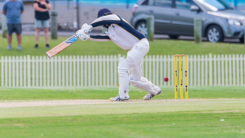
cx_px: 131
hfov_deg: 2.7
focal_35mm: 810
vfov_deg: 1.5
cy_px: 51
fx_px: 5262
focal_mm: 600
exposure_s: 1/1250
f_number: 6.3
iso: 640
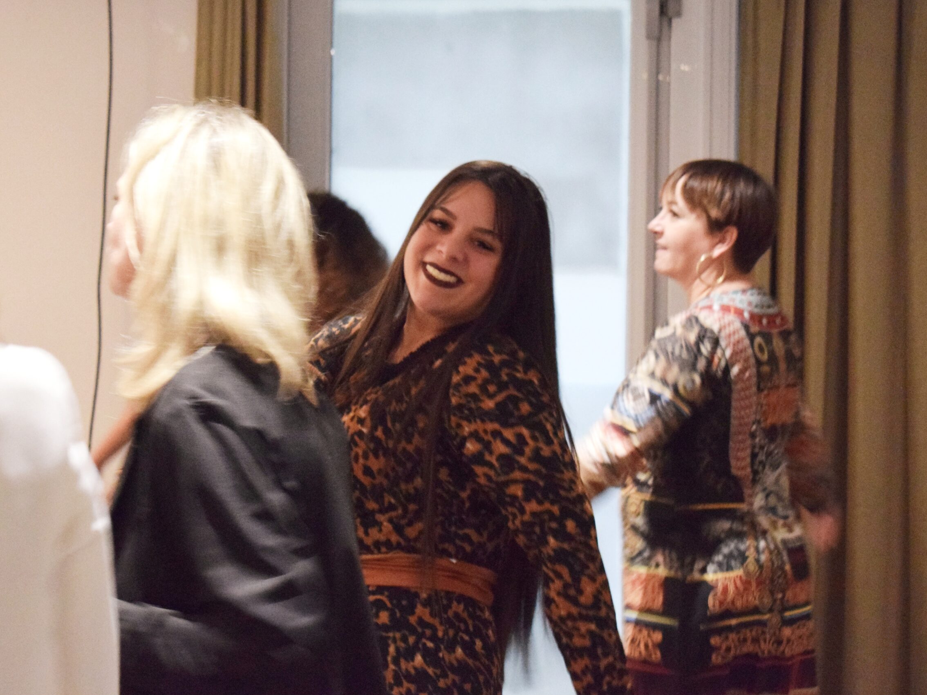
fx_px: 2398
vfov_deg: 16.5
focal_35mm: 90
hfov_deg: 21.9
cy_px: 348
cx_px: 445
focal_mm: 55
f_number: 5.6
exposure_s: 1/30
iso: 6400
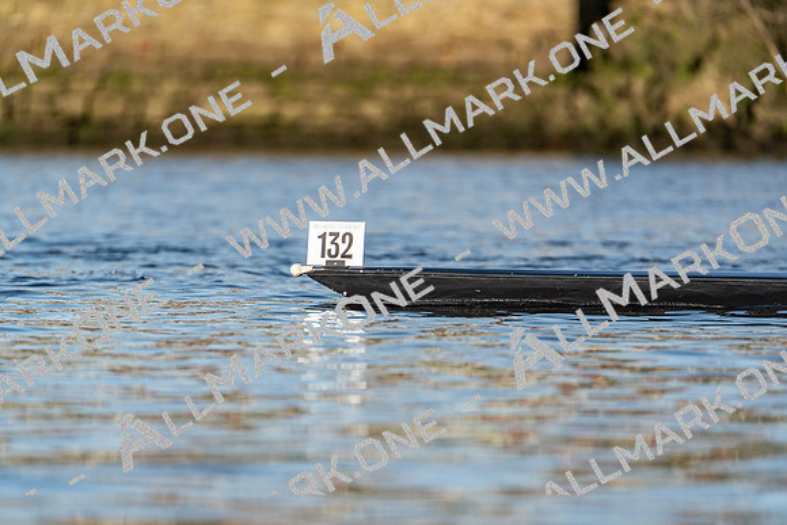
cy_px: 262
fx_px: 13119
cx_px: 394
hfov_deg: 3.4
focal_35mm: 600
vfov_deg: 2.3
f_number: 6.3
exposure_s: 1/2000
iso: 500
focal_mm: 600
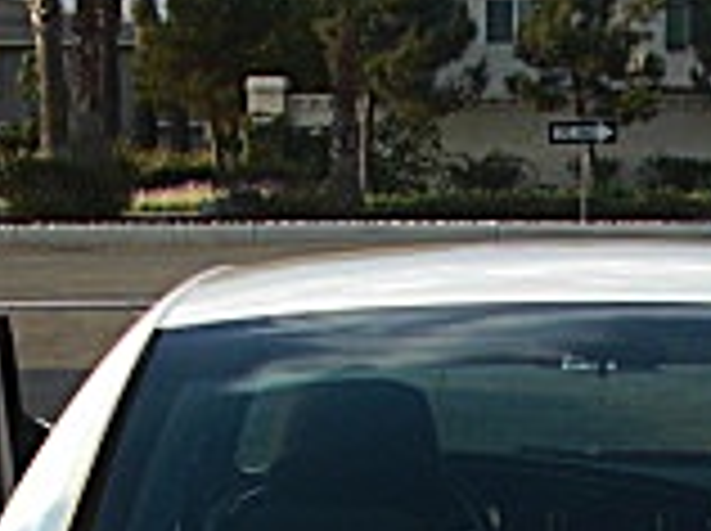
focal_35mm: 146
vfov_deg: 9.7
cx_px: 630
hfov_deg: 13.4
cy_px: 909
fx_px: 2994
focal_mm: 6.3
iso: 50
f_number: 2.8
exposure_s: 1/320
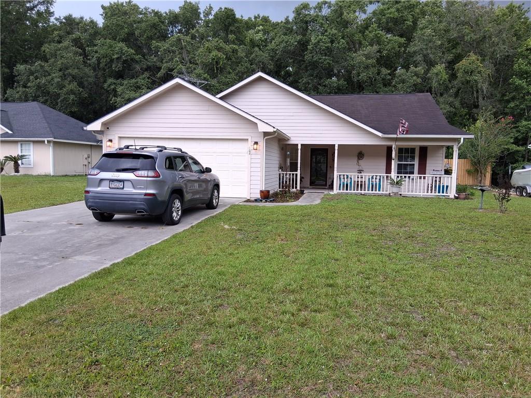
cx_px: 266
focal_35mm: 26
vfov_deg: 53.1
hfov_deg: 67.3
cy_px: 199
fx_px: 399
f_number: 1.8
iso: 40
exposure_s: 1/100
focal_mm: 3.98
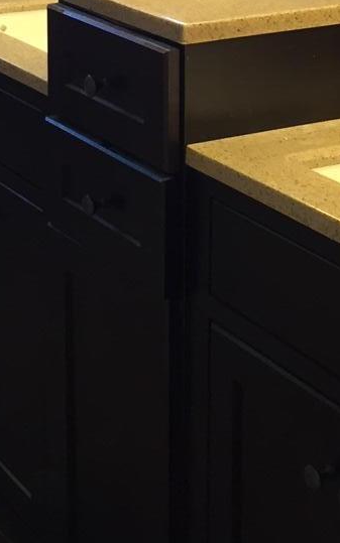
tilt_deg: -10.6
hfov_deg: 14.0
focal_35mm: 93
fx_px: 1378
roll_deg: +1.8
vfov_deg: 21.4
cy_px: -28
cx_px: 75
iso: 40
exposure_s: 1/30
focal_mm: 4.15
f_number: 2.2
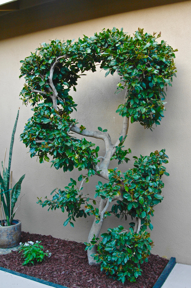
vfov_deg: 53.2
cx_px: 96
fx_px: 287
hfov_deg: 36.8
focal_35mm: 36
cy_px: 144
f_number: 5
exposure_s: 1/100
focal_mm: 24
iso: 400
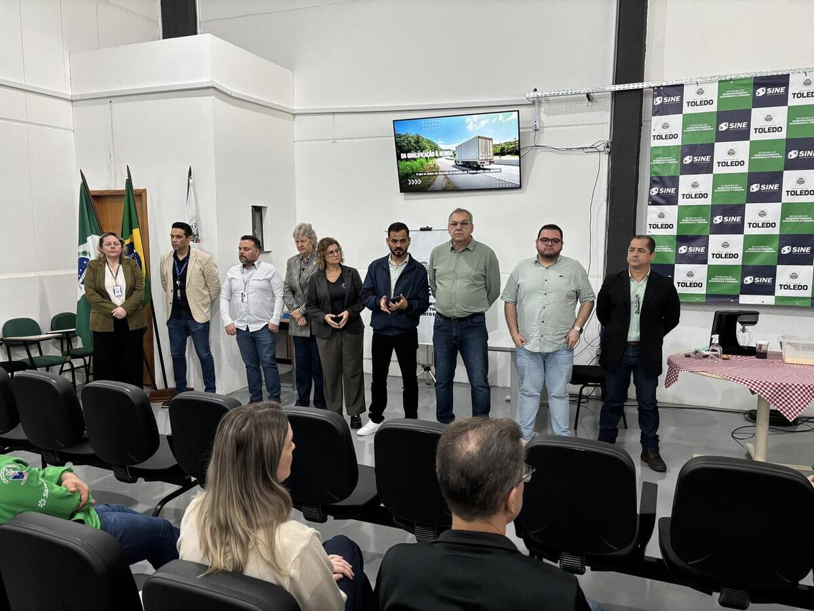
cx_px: 407
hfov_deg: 67.3
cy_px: 306
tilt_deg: -7.7
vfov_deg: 53.1
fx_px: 611
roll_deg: -0.3
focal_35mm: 26
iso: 250
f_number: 1.6
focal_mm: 5.96
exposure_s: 1/60
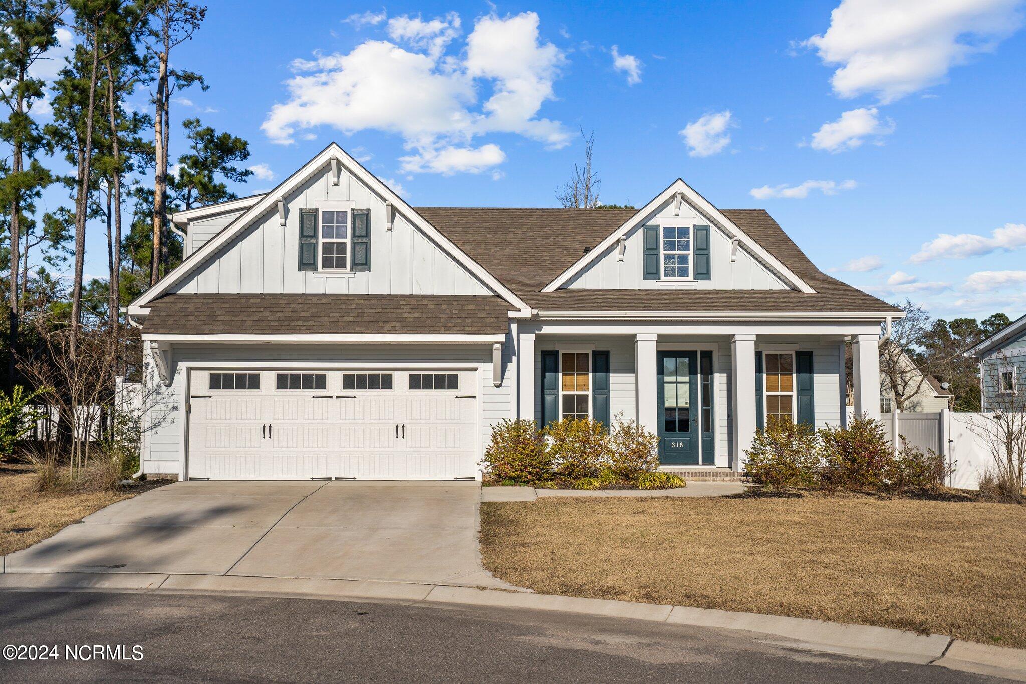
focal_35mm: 32
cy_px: 342
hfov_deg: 58.7
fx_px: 912
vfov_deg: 41.1
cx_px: 513
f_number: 4
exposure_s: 1/6400
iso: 200
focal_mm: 32
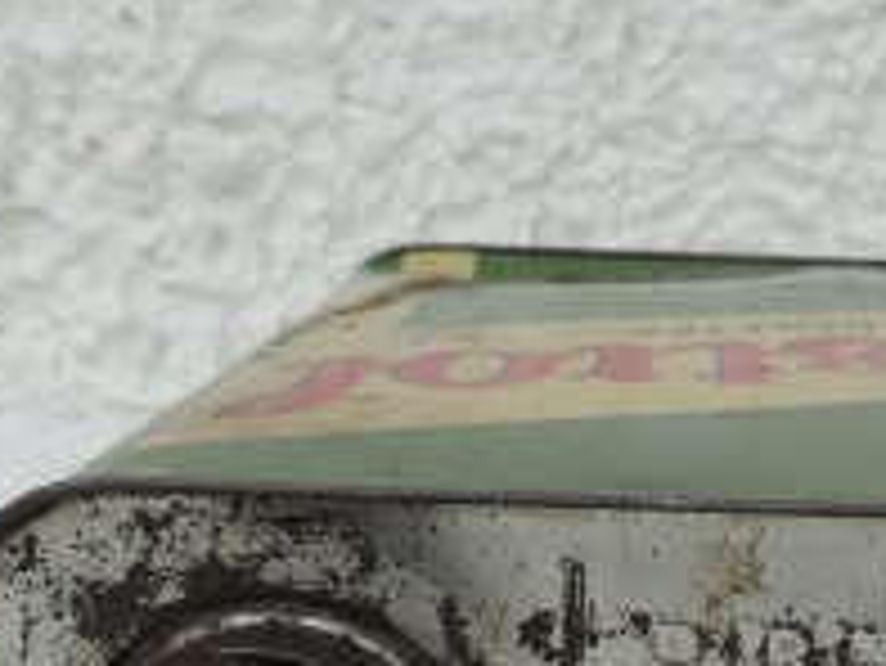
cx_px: 706
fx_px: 1870
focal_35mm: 73
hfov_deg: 26.2
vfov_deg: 19.4
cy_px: 711
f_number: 3
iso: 80
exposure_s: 1/1250
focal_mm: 4.3
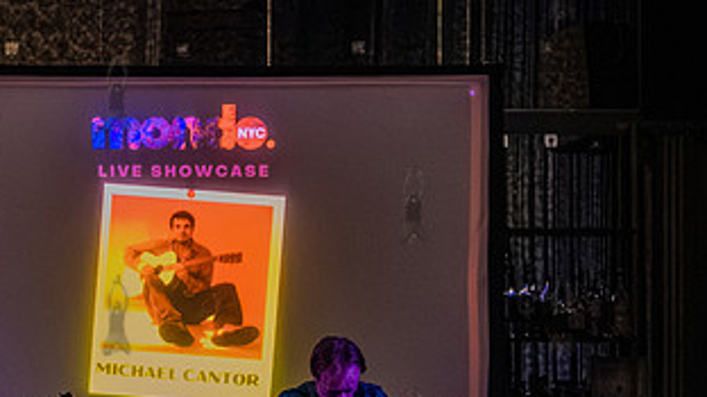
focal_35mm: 183
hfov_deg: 11.7
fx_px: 3428
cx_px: 34
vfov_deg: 6.6
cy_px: 283
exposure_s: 1/320
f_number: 3.2
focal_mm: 82
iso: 16000
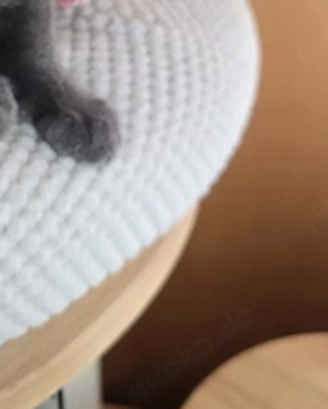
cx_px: 70
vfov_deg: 36.2
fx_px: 582
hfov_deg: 30.8
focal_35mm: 48
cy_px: 37
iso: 640
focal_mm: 6.3
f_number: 1.7
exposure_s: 1/120
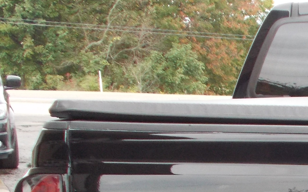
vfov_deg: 12.8
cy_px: 274
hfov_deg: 19.3
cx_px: 417
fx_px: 823
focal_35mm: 98
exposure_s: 1/250
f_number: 3.2
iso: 160
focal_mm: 4.6
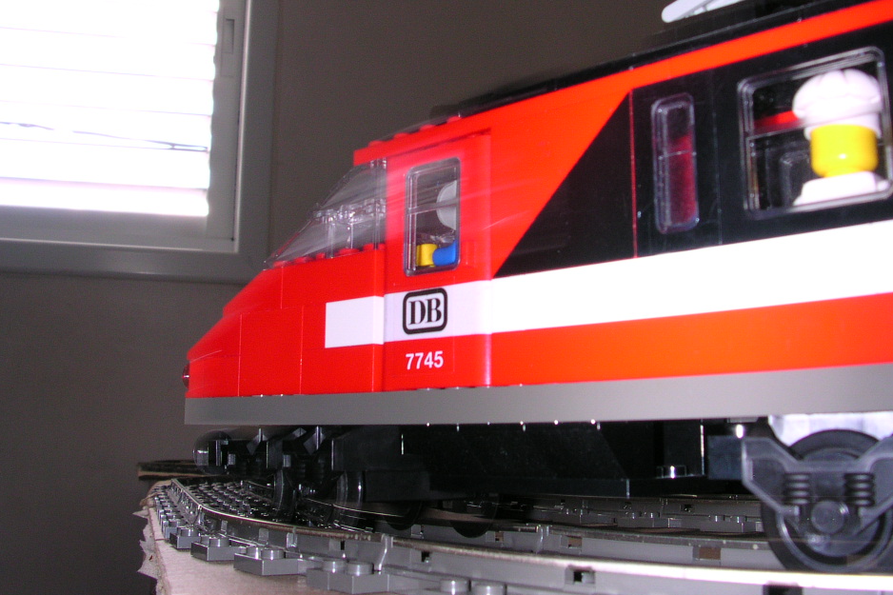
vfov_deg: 31.8
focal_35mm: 42
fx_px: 1042
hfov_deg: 46.4
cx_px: 465
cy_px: 244
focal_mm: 5.6
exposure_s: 1/30
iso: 100
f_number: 4.5
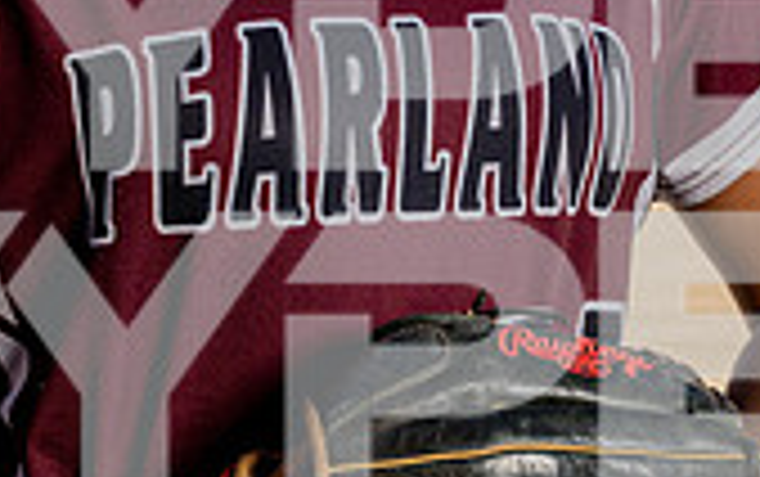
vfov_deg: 8.8
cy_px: 36
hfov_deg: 14.0
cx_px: 243
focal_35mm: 149
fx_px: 3089
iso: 125
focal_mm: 55
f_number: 10
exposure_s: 1/250
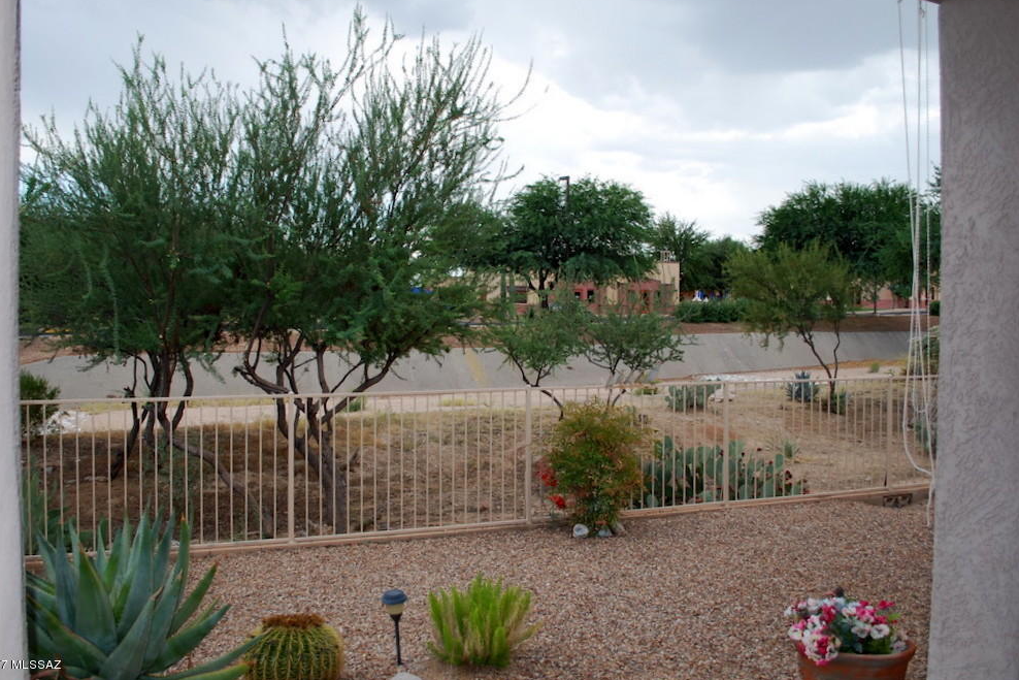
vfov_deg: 46.4
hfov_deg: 65.5
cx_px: 493
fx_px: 793
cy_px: 338
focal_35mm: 28
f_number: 4
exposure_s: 1/200
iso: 100
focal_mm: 18
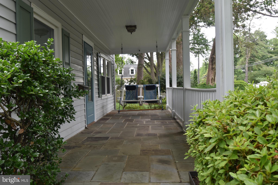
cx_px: 139
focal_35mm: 30
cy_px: 92
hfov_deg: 61.9
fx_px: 232
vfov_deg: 43.6
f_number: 8
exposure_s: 1/40
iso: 100
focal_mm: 20
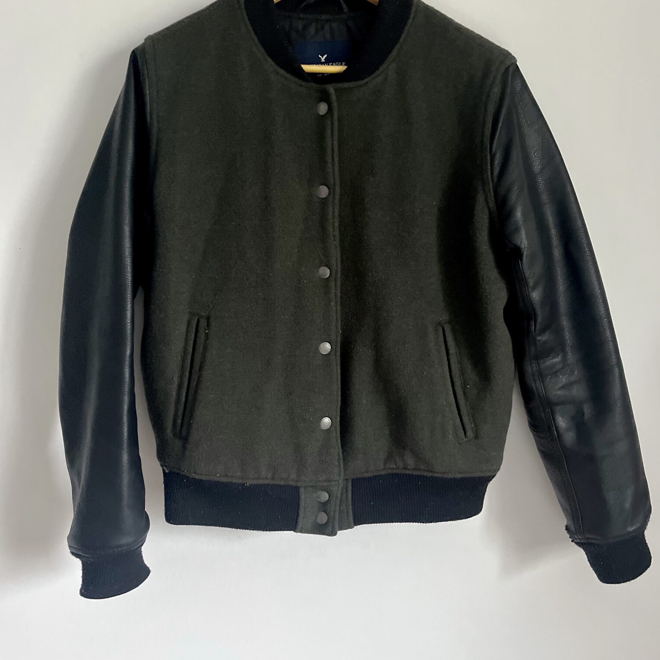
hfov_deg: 52.5
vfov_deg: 52.5
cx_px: 329
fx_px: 669
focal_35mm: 31
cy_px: 301
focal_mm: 5.1
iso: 500
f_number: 1.6
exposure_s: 1/60
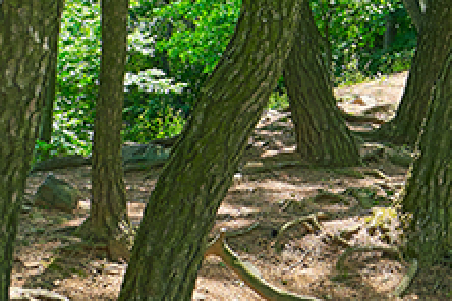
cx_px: 939
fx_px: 1620
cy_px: -202
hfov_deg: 13.4
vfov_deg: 10.2
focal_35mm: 129
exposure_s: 1/250
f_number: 5.6
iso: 200
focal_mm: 28
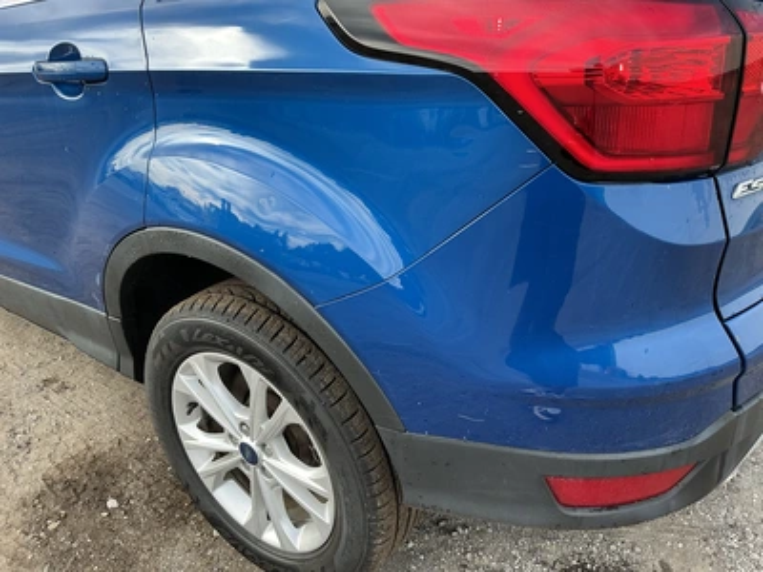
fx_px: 617
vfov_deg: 49.7
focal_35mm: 28
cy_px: 286
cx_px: 382
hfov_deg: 63.4
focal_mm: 3
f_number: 1.8
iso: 16
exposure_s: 1/137
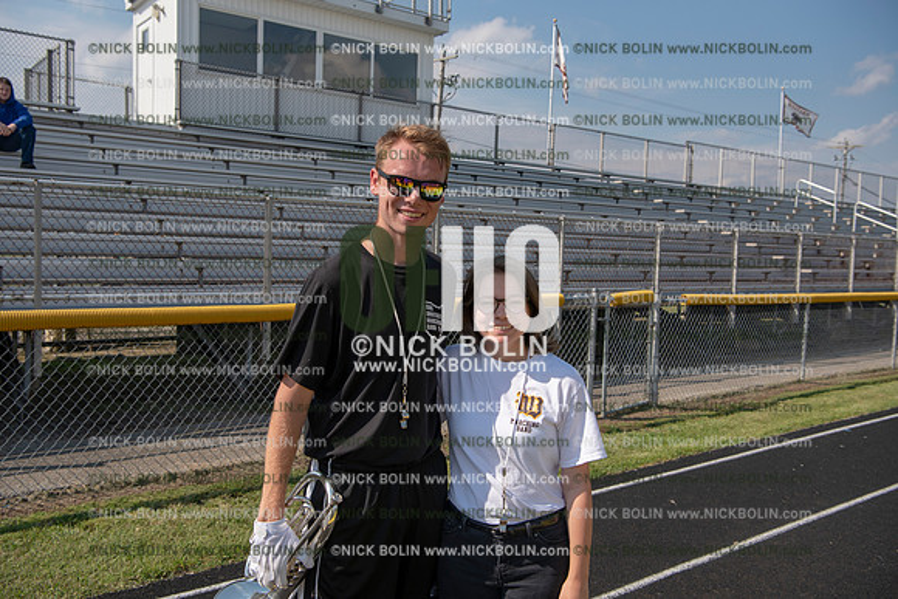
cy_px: 300
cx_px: 449
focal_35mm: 32
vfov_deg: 41.1
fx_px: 798
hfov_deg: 58.7
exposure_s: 1/2000
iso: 200
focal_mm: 32
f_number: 5.6
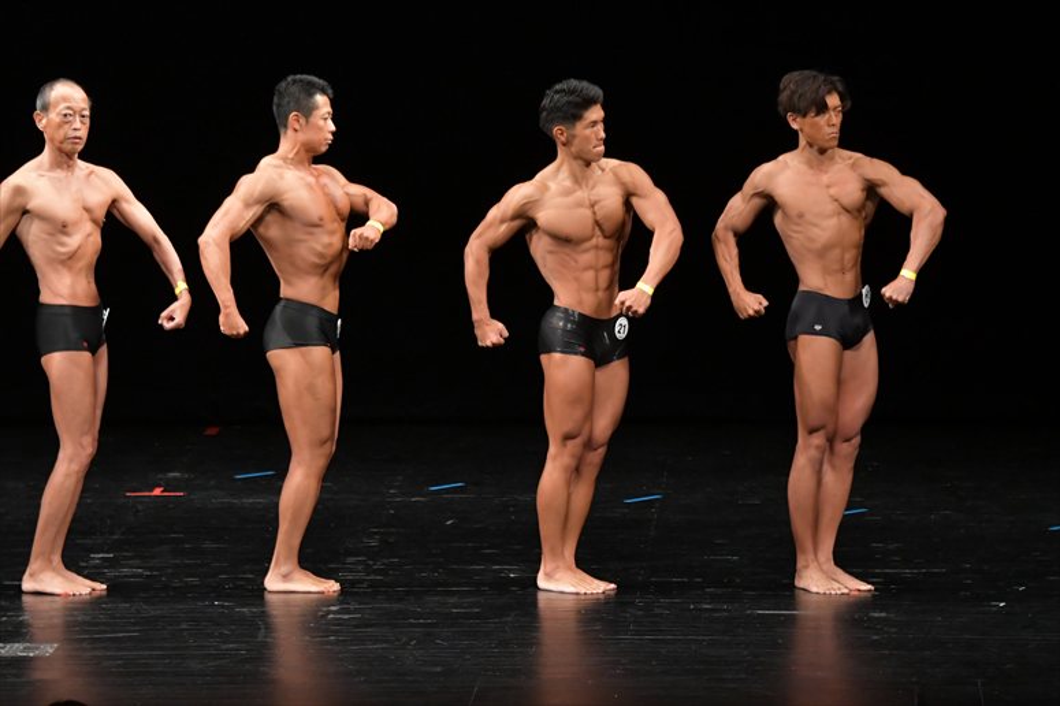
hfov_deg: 9.2
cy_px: 353
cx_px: 530
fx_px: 6622
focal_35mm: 225
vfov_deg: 6.1
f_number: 5.6
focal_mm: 150
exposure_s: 1/400
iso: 3200
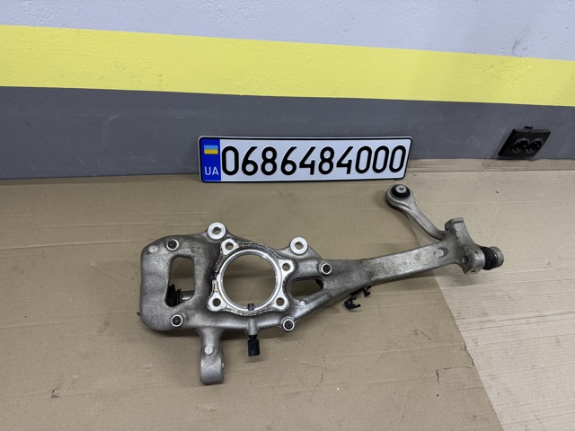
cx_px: 288
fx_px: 399
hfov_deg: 71.6
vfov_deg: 56.8
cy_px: 216
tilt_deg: -46.9
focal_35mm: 24
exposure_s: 1/100
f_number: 1.78
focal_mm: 6.76
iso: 160
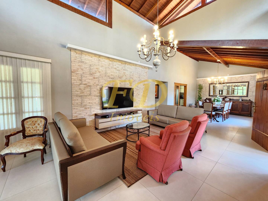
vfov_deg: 89.9
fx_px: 101
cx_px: 134
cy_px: 100
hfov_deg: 106.2
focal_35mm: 13
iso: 400
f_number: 2.2
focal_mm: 2.2
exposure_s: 1/60
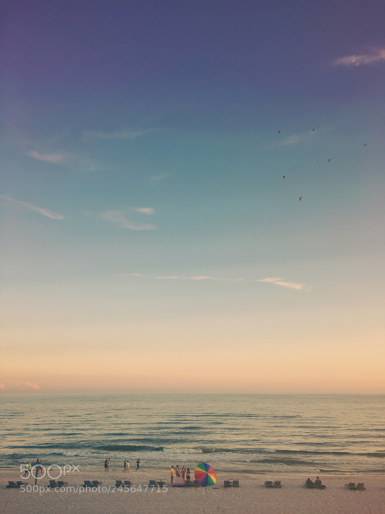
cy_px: 257
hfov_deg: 48.2
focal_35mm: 29
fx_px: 430
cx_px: 192
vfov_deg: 61.7
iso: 32
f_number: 2.2
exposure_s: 1/120
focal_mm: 4.15
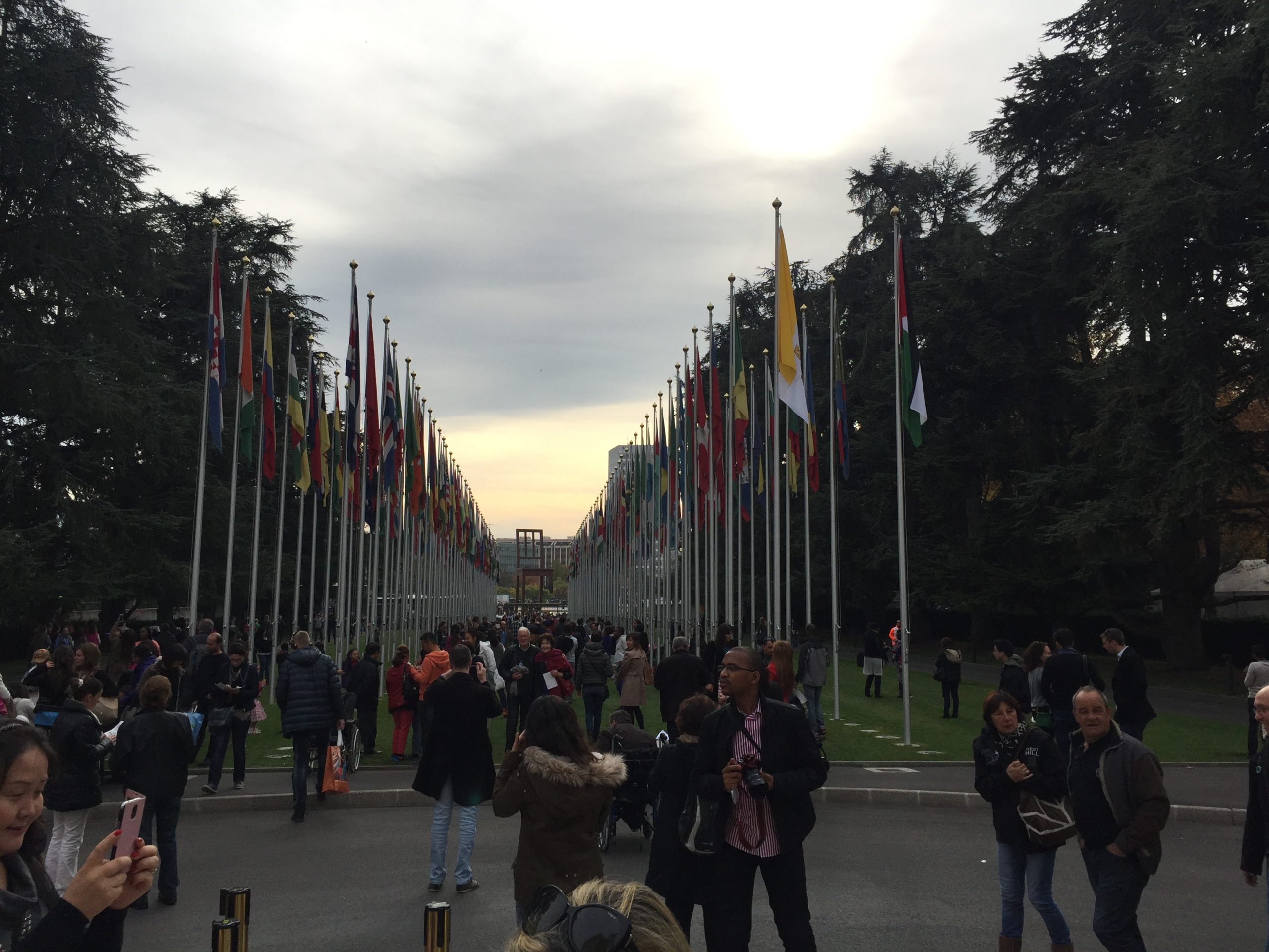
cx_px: 634
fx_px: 1063
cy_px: 476
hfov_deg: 61.7
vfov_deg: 48.2
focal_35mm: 29
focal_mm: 4.15
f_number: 2.2
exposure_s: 1/2475
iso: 32
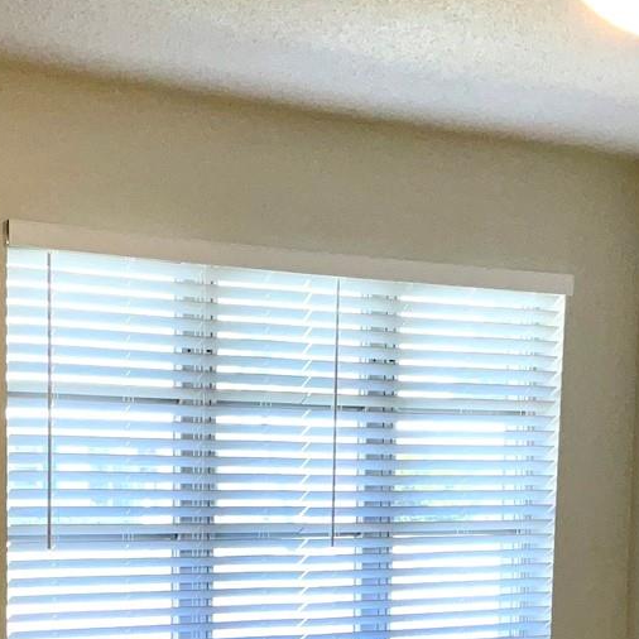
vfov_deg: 20.6
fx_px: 1692
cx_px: 130
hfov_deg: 21.1
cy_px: 668
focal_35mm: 81
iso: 20
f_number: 1.8
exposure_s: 1/60
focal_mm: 3
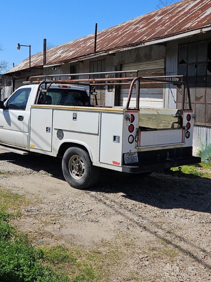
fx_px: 358
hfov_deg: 32.6
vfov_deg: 42.6
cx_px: 69
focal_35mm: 44
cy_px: 107
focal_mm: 5.4
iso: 25
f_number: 1.8
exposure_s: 1/2544
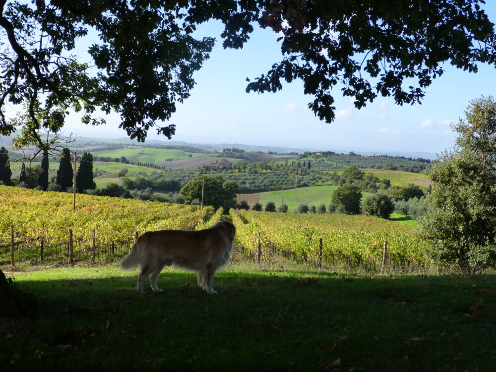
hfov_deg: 47.9
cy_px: 186
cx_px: 248
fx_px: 559
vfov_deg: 36.8
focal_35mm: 39
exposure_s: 1/500
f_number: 3.9
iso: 160
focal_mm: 6.9
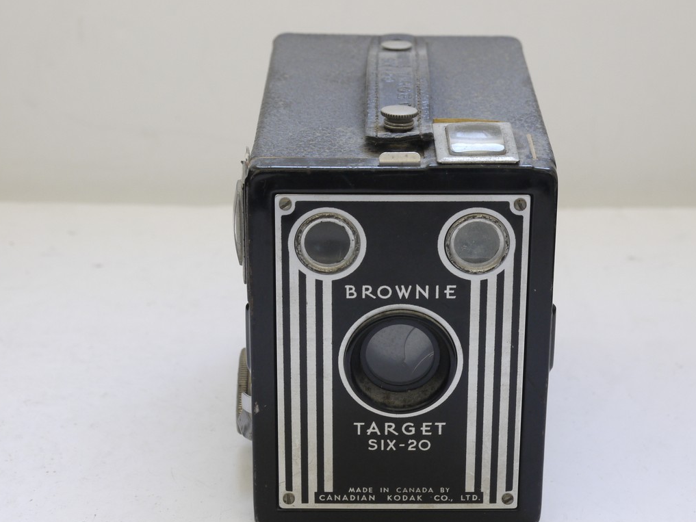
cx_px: 390
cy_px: 280
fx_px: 1850
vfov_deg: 16.1
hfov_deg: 21.3
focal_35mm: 92
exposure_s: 1/10
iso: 400
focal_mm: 39
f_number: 10
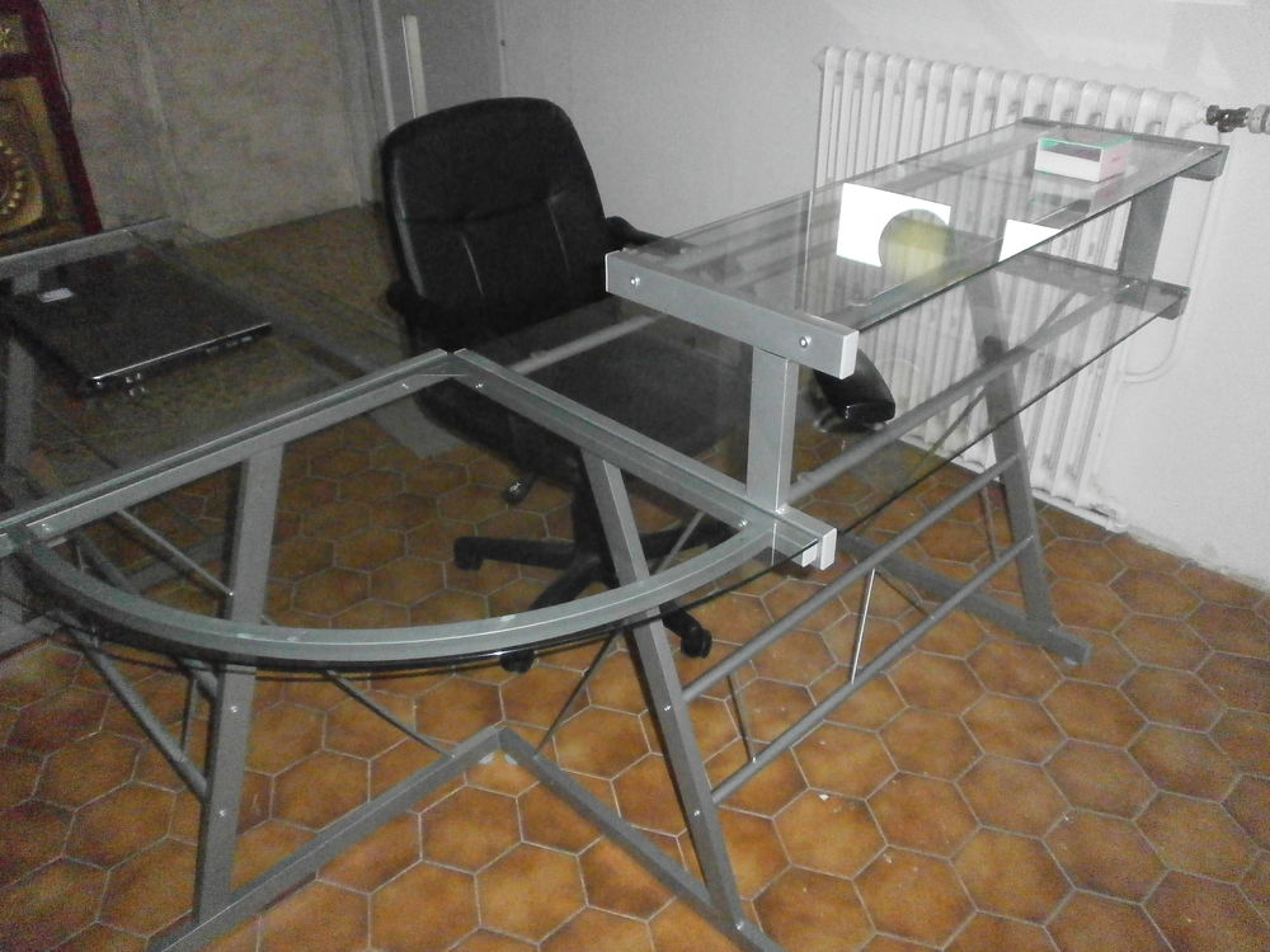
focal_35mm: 27
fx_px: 991
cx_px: 635
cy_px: 476
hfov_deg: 65.3
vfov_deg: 51.4
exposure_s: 1/250
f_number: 2.9
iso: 1600
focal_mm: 4.8
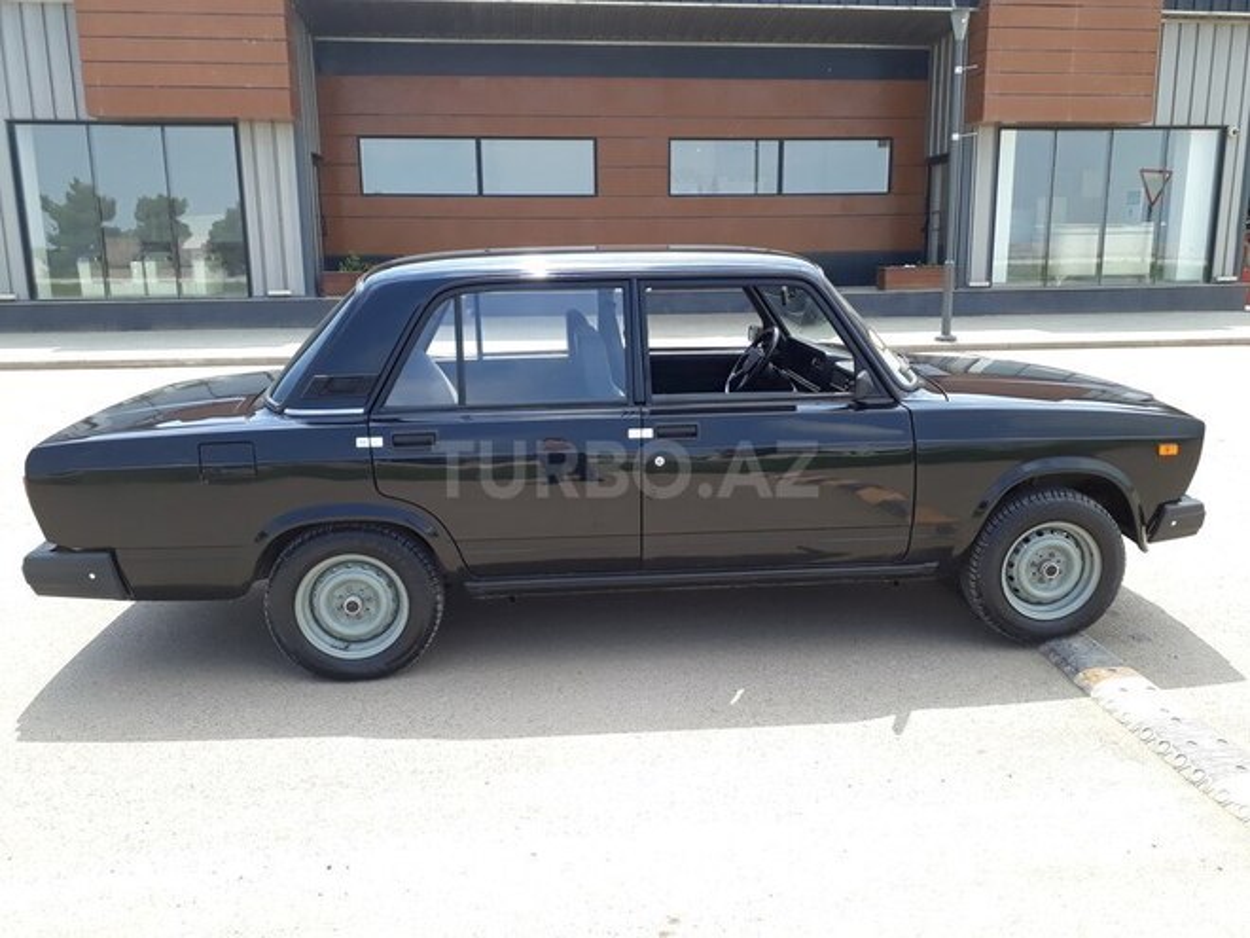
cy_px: 469
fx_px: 975
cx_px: 625
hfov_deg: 65.3
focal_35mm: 27
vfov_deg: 51.4
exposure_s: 1/479
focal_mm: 3.6
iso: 40
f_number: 1.9
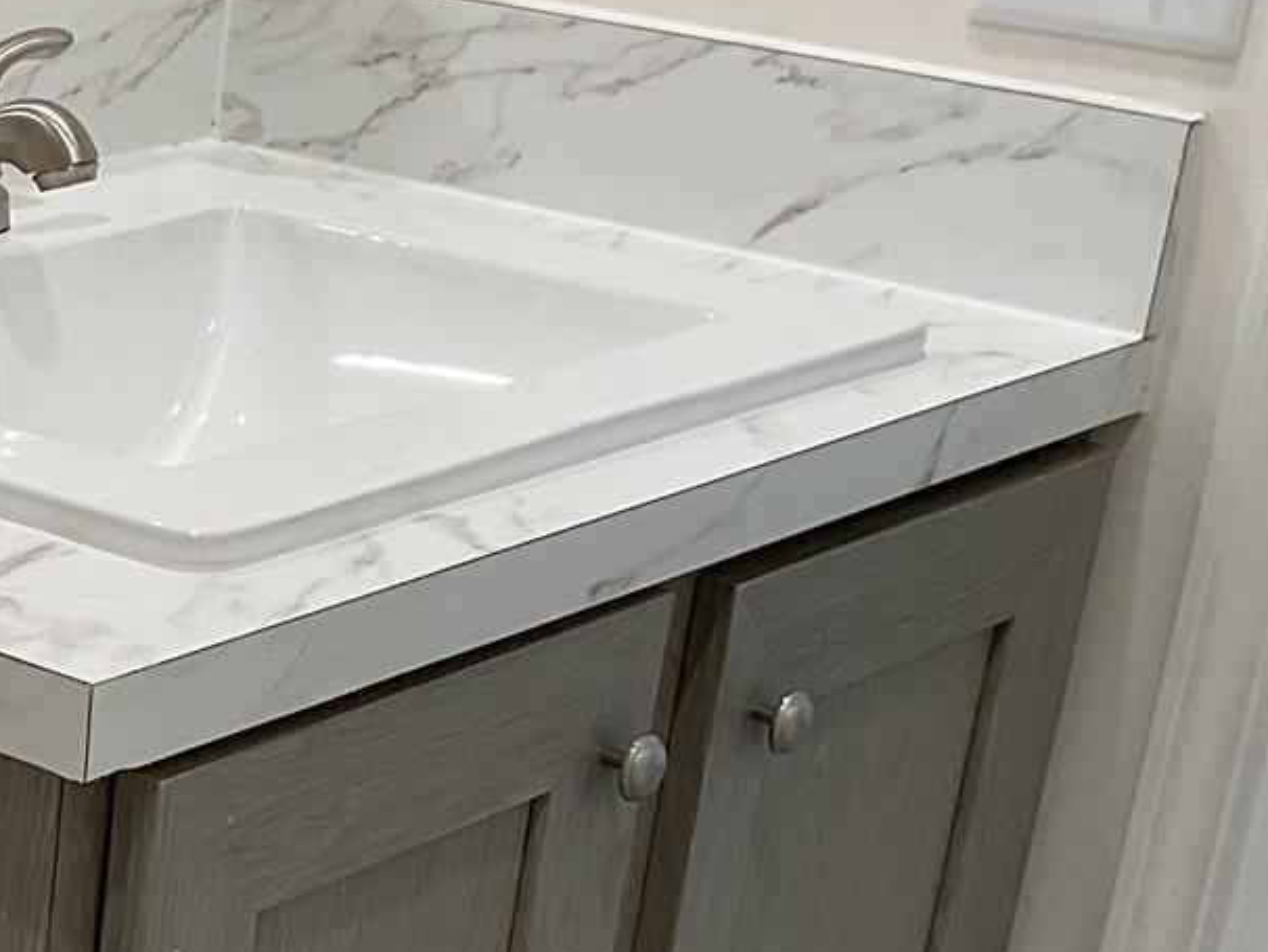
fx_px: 3591
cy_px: 912
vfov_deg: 14.9
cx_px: -375
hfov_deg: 18.6
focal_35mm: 98
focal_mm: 3
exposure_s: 1/60
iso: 50
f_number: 1.8
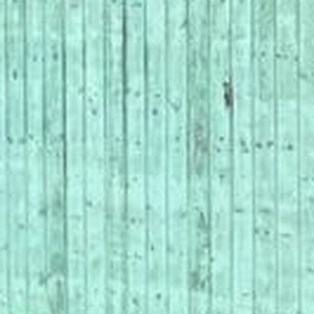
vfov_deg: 9.8
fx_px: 1816
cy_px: -51
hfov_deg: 8.4
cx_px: -607
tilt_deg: +1.5
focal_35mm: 177
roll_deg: +0.7
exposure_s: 1/7353
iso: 80
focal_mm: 6.76
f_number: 1.78
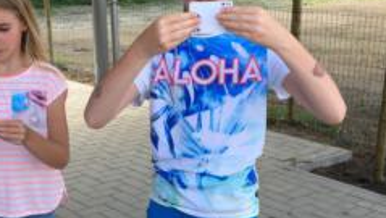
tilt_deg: -19.7
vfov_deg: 18.1
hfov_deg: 31.7
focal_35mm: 66
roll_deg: -0.6
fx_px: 676
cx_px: 149
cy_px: 190
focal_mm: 4.15
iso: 25
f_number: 2.2
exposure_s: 1/240
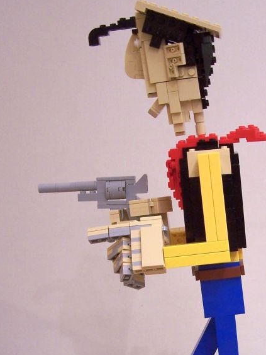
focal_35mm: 69
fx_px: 707
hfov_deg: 20.9
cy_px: 257
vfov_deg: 27.8
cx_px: 230
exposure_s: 1/3
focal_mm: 6.3
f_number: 2.8
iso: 80
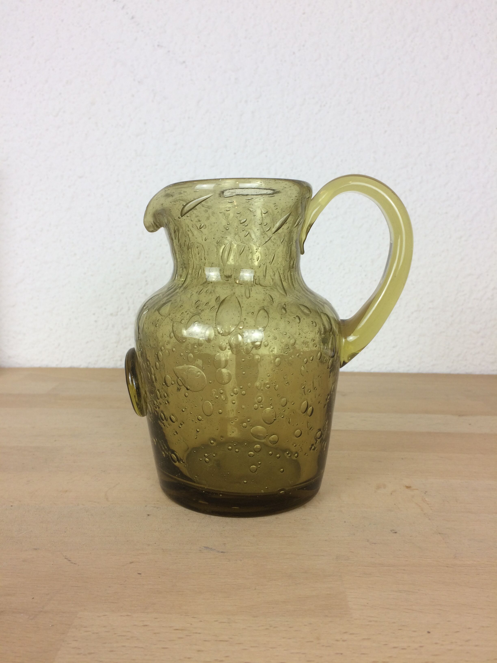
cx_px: 248
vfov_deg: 61.7
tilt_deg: -8.8
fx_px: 555
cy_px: 332
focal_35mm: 29
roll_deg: +0.3
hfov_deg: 48.2
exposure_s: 1/50
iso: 32
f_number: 2.2
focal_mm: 4.15
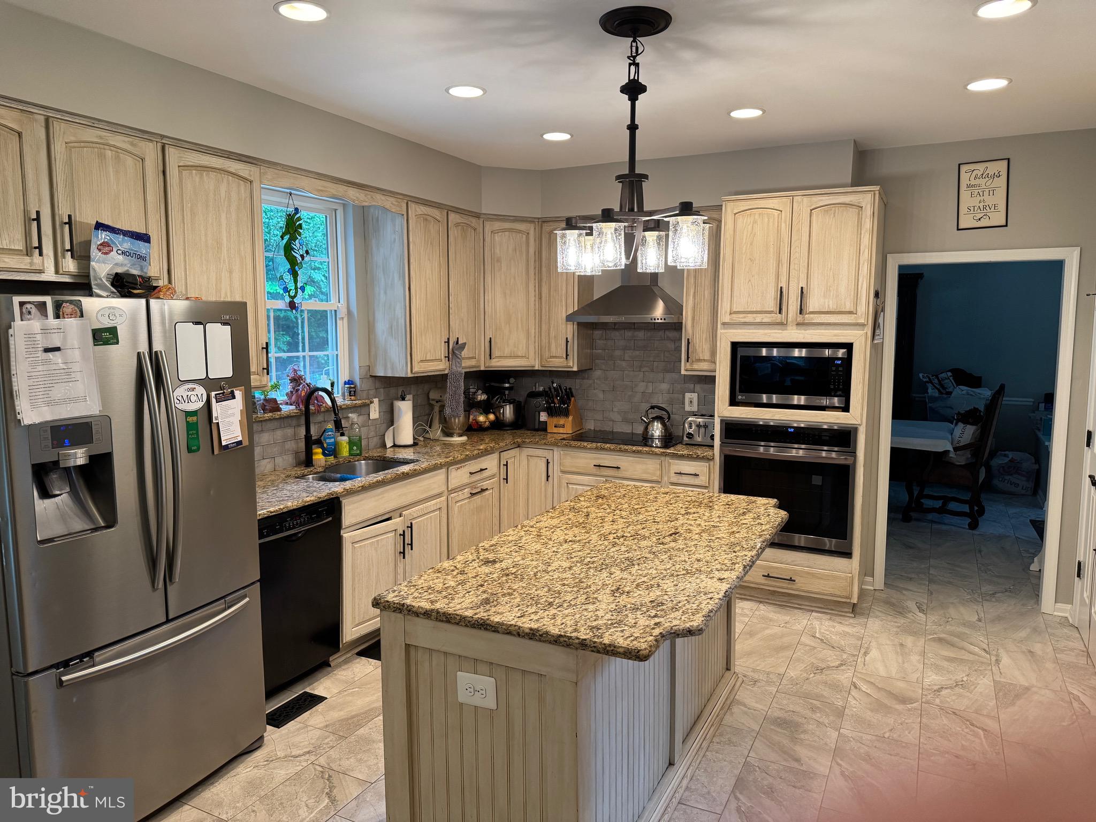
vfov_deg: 56.8
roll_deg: +0.1
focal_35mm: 24
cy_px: 411
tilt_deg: -6.7
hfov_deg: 71.6
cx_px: 548
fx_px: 760
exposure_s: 1/60
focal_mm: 6.76
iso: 250
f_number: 1.78
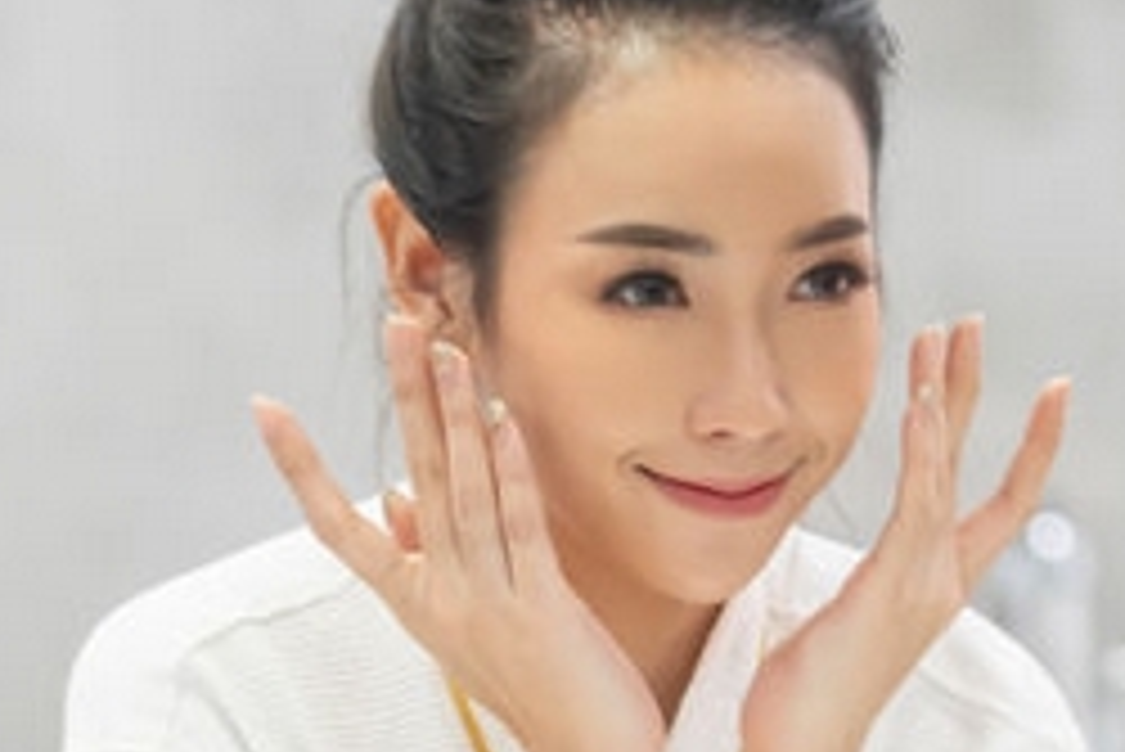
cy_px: 540
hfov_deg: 7.4
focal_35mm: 272
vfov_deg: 5.1
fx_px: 8505
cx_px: 1764
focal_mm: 85
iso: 1250
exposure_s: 1/200
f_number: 2.8
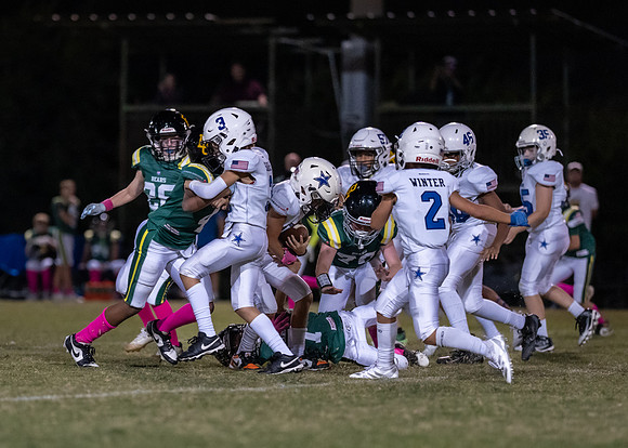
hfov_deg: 8.0
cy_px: 252
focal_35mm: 253
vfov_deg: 5.7
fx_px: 4506
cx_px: 161
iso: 4000
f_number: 1.8
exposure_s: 1/1000
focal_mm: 135
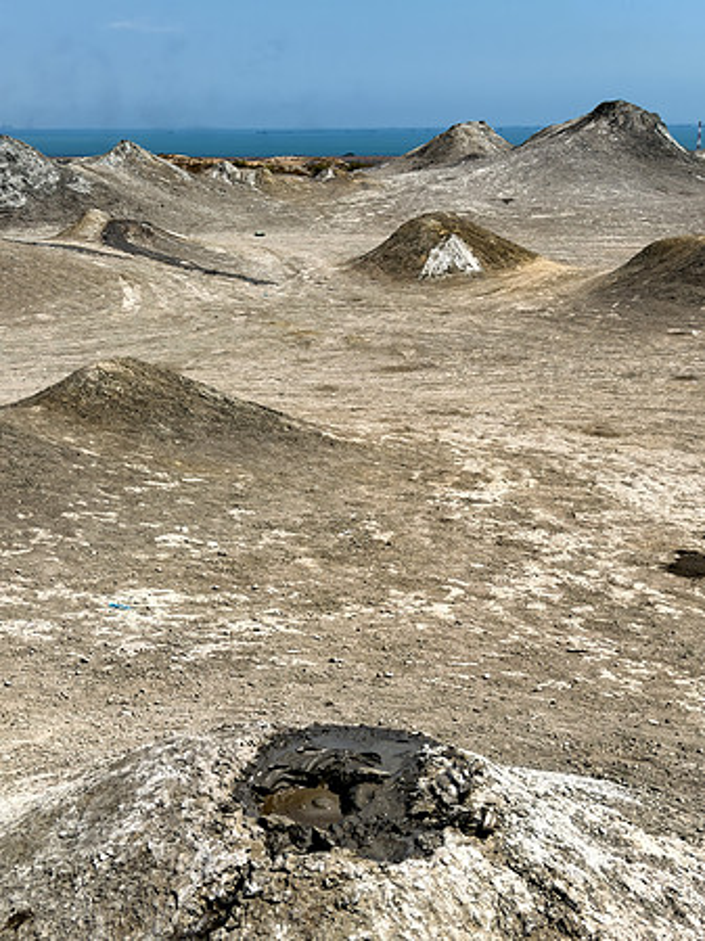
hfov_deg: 30.2
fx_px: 1305
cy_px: 470
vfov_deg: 39.7
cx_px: 352
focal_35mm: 48
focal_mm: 6.76
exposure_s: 1/11400
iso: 64
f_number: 1.8
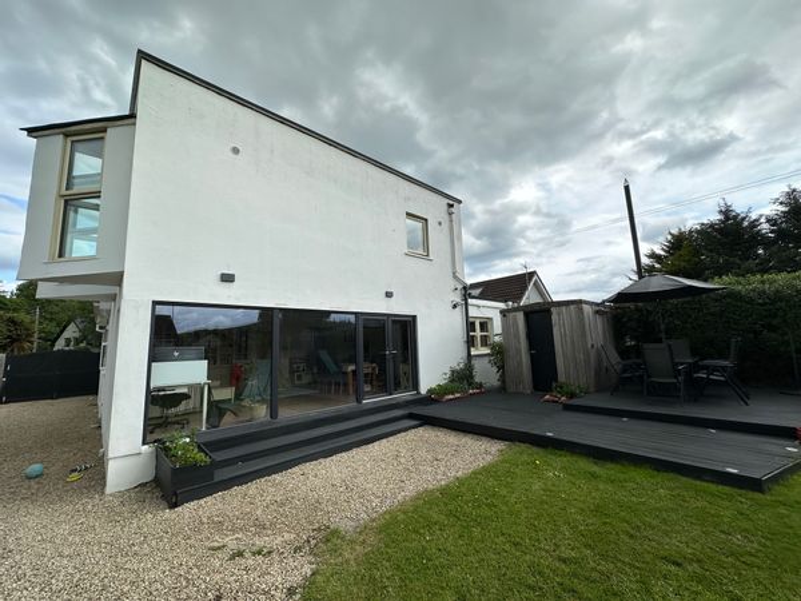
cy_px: 300
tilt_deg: +8.5
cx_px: 400
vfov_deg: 85.7
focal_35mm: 14
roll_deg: +2.7
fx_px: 324
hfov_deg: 102.1
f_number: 2.2
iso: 40
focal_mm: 2.22
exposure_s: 1/1742
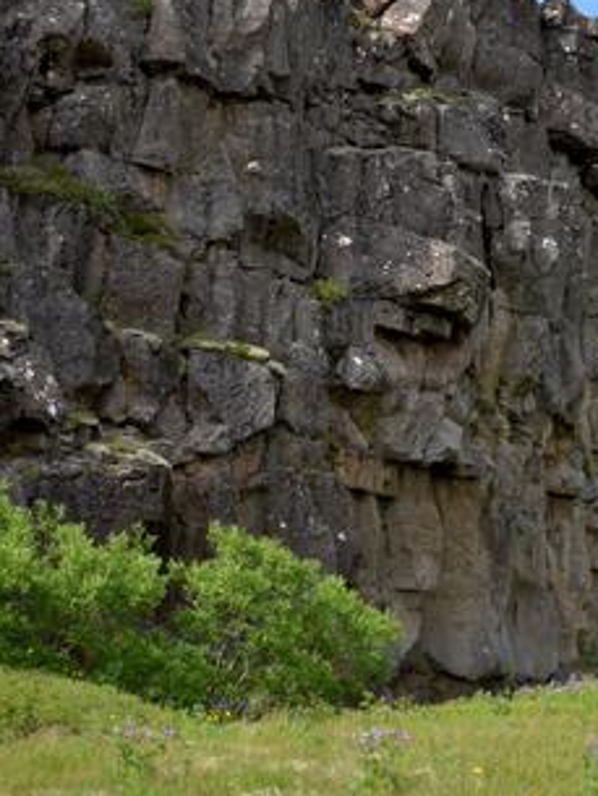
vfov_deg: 37.2
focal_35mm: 51
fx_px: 1174
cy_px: 298
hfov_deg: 25.9
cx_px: 697
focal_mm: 18
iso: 500
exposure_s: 1/400
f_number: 10
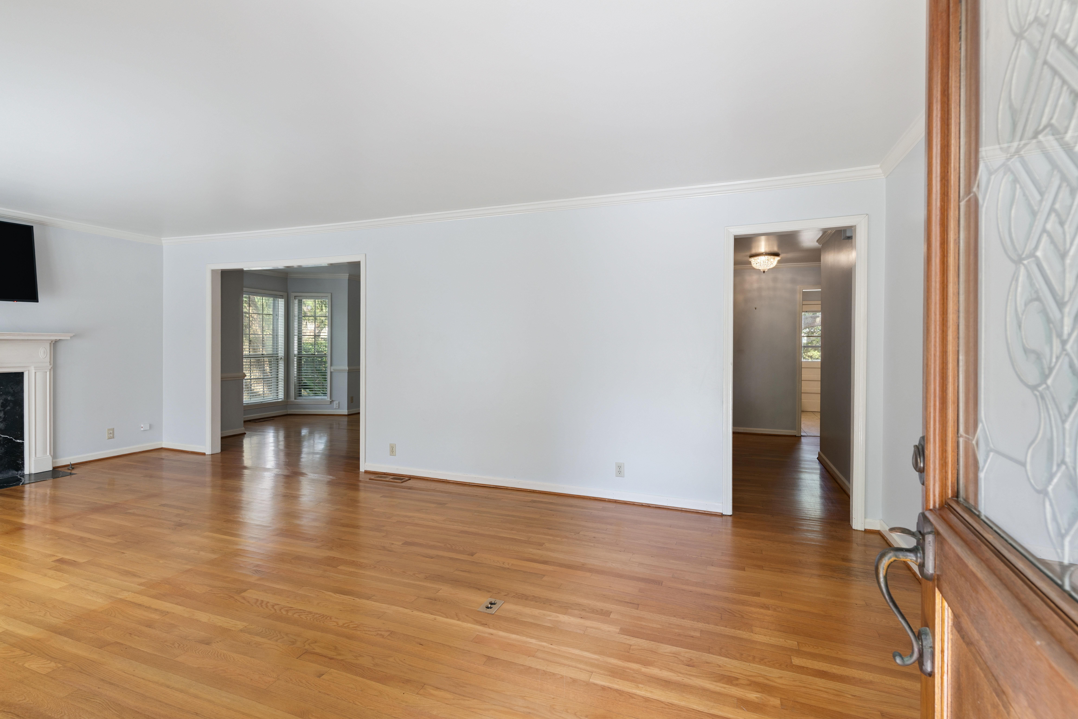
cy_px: 360
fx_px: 509
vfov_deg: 70.5
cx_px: 539
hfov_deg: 93.3
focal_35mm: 17
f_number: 8
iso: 250
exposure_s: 1/20
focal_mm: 17
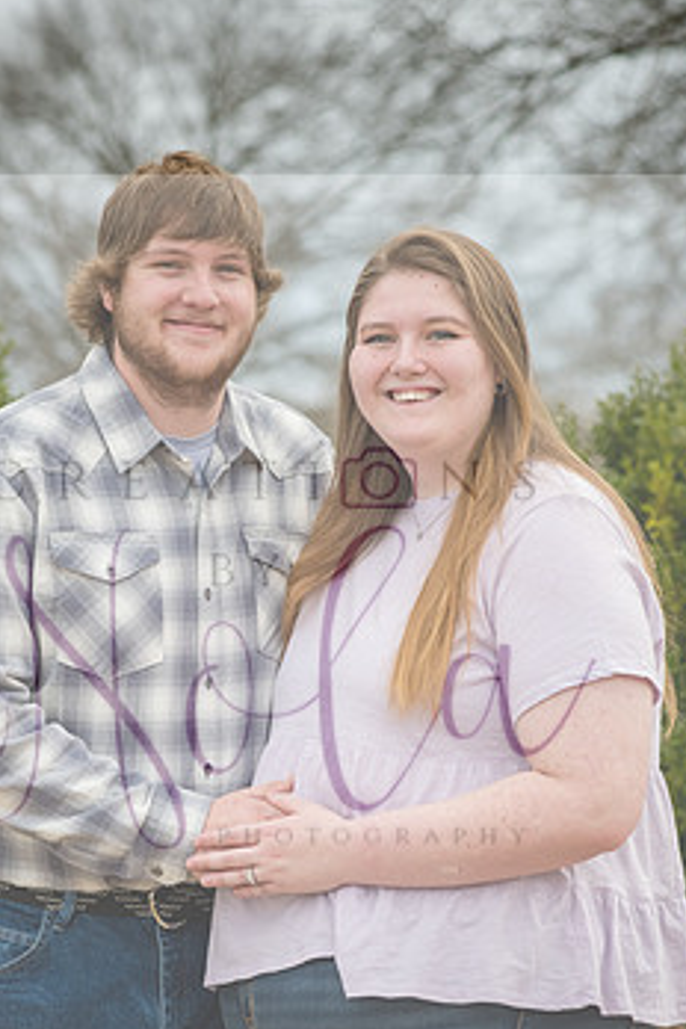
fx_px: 4430
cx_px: 275
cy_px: 618
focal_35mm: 155
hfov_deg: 8.9
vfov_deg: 13.2
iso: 400
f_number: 6.3
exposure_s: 1/640
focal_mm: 120
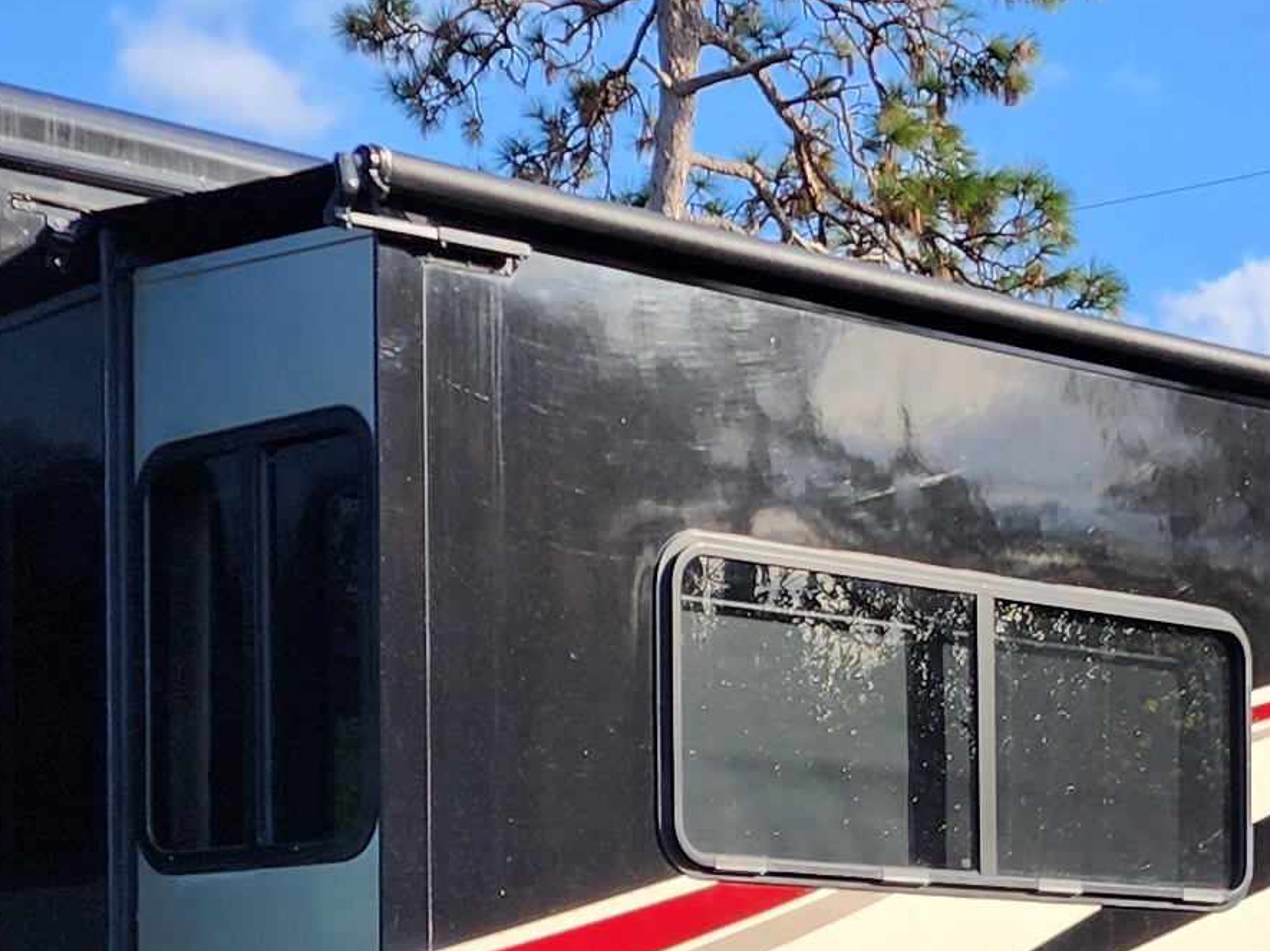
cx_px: 954
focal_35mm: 104
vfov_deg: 13.8
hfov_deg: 18.8
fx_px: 3814
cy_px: 1168
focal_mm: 6.4
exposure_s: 1/586
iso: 12
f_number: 1.8
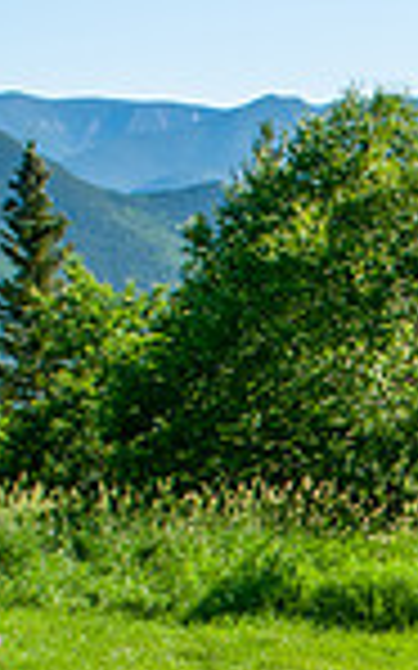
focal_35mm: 111
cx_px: 658
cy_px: 719
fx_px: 2025
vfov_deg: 18.2
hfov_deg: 11.2
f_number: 8
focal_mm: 24
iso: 200
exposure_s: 1/400
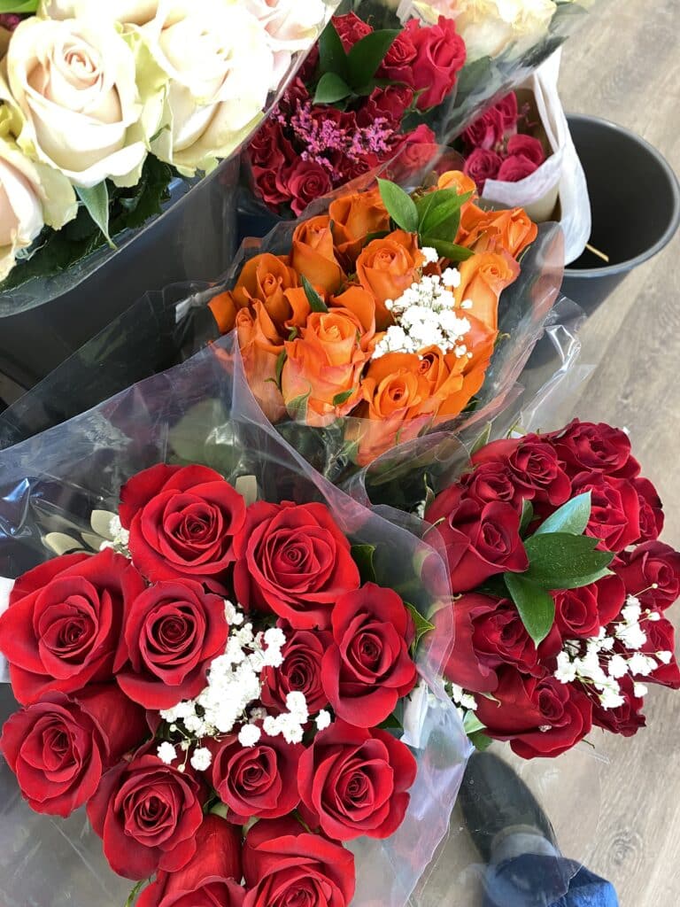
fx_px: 681
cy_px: 454
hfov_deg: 53.1
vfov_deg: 67.3
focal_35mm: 26
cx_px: 340
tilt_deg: -63.8
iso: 125
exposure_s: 1/90
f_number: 1.8
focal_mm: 4.25
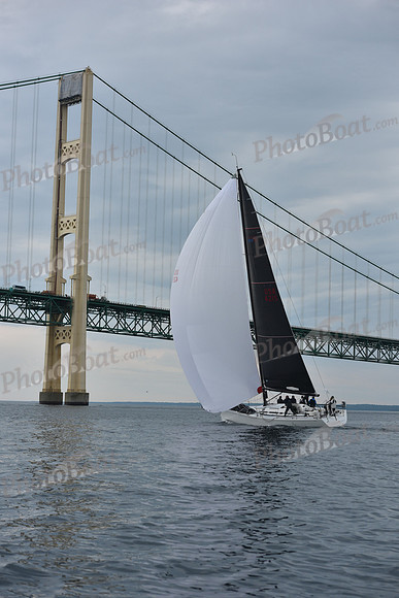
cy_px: 299
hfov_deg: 19.5
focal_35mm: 70
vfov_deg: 28.8
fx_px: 1163
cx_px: 200
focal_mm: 70
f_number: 5.6
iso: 250
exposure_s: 1/800
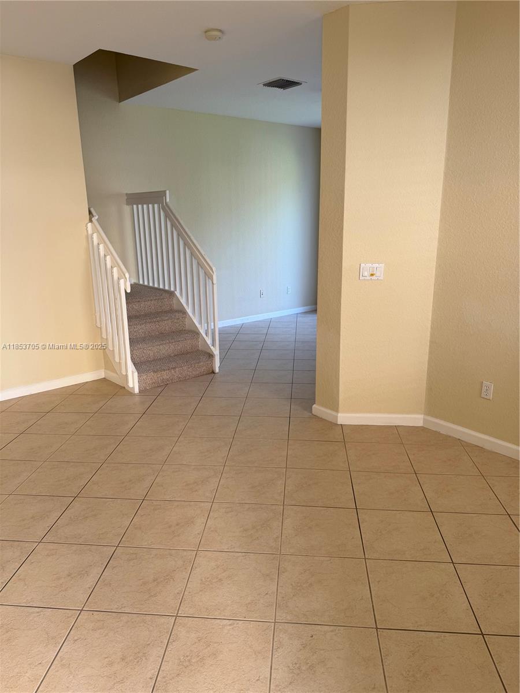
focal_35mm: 24
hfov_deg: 56.8
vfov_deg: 71.6
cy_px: 346
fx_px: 481
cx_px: 260
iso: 64
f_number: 1.78
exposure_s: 1/133
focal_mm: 6.76
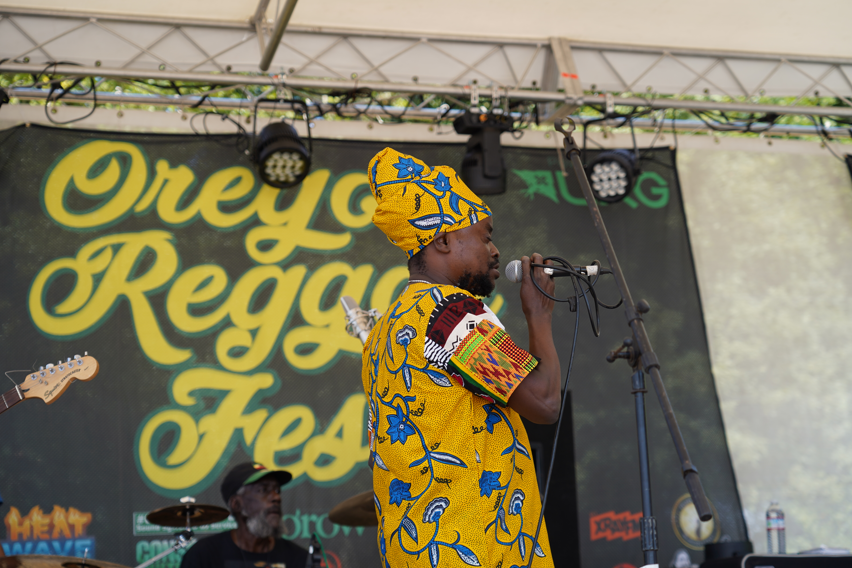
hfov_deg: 26.3
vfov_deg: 17.7
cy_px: 285
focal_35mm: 77
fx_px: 1822
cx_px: 423
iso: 100
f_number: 4.5
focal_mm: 76
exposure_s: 1/200
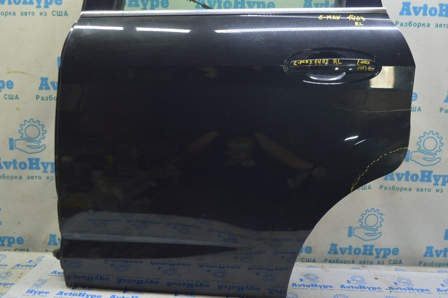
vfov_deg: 36.8
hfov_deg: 53.2
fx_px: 448
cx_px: 224
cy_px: 149
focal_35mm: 36
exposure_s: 1/20
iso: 400
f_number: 5.6
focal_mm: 24
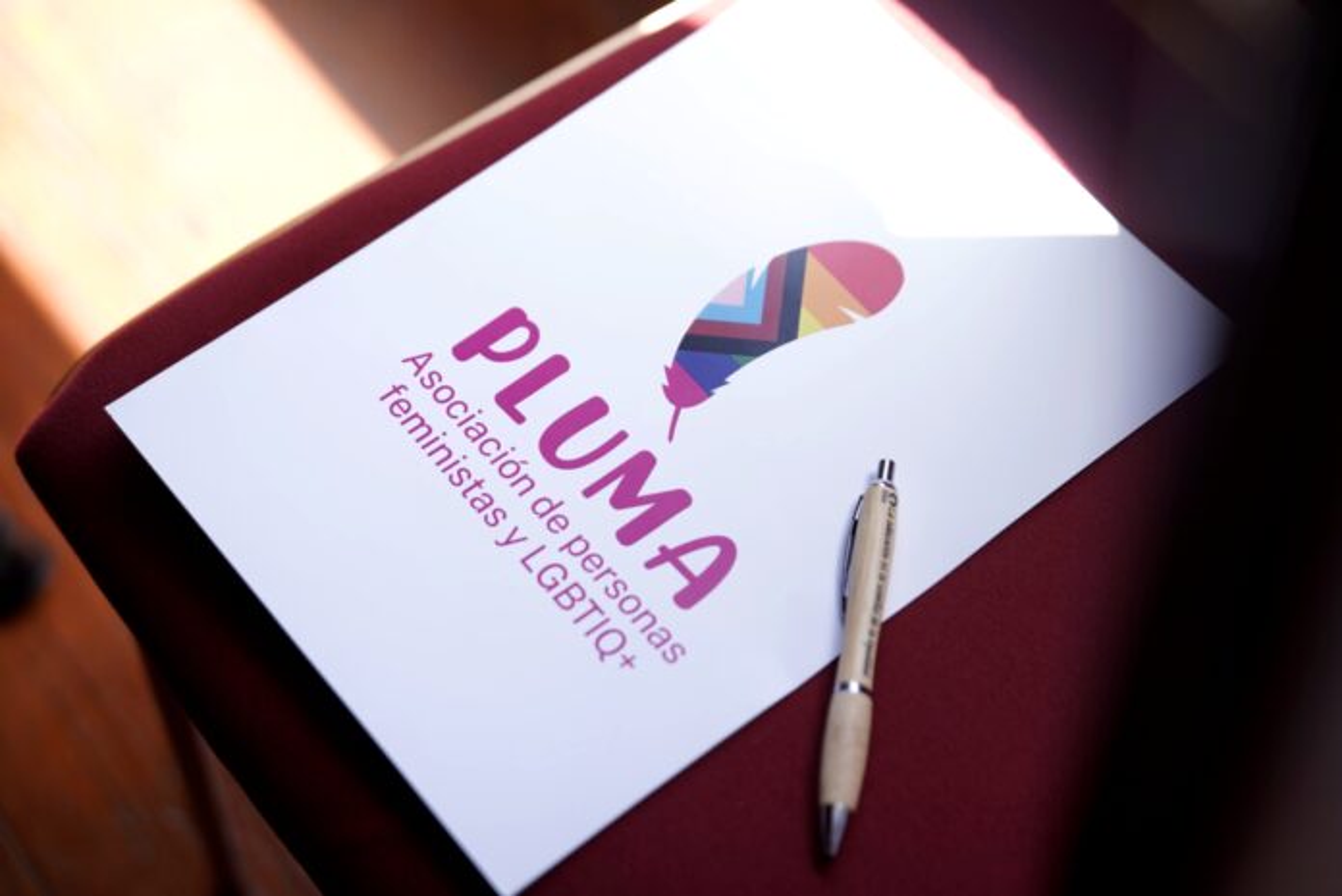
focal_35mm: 68
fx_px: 2536
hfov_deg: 29.6
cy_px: 448
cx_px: 671
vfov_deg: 20.0
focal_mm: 68
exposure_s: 1/125
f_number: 2.8
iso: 100
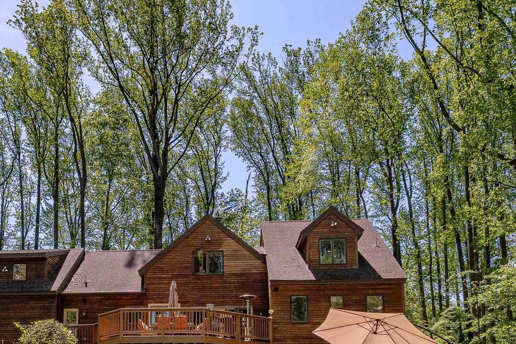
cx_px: 192
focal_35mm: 33
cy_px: 343
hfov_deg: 56.5
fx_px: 473
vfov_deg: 36.1
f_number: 8
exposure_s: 1/1250
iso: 320
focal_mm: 14
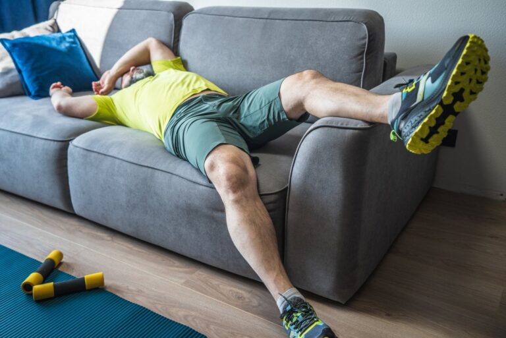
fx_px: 492
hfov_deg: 54.4
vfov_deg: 37.9
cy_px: 169
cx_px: 253
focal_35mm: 35
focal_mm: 35
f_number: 2.8
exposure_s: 1/125
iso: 200
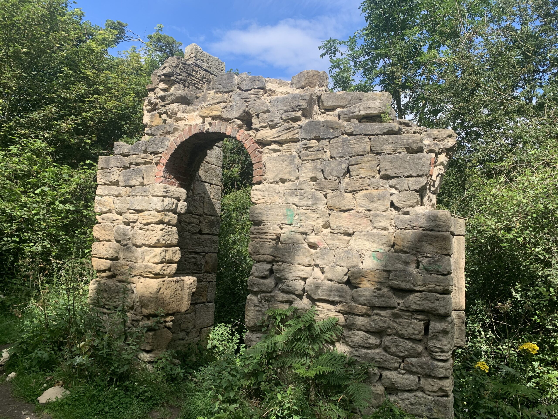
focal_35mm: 26
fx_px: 419
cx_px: 279
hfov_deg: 67.3
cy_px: 210
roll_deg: -0.5
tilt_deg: +1.4
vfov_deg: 53.1
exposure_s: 1/1468
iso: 25
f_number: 1.8
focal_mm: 4.25
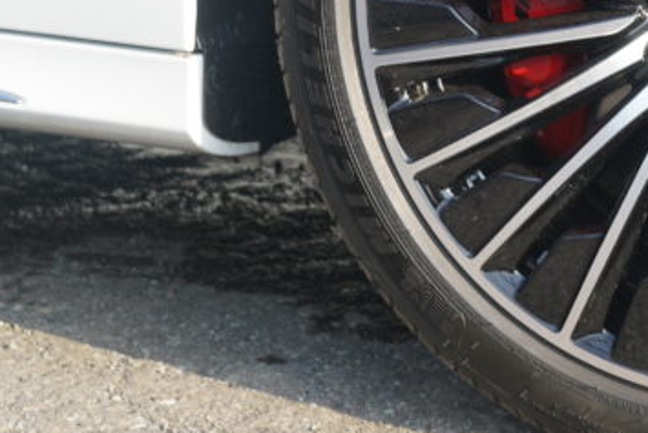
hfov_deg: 16.2
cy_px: 47
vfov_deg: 11.0
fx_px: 2233
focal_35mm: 124
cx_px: 635
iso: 200
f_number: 5.6
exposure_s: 1/60
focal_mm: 43
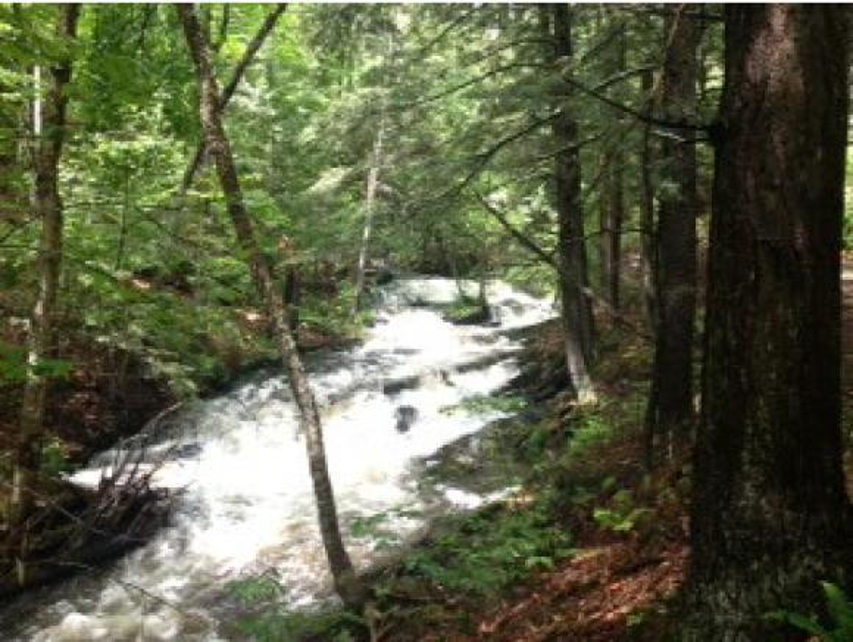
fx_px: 863
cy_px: 321
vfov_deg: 40.8
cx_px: 426
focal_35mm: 35
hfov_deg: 52.6
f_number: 2.4
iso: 80
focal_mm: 4.28
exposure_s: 1/134
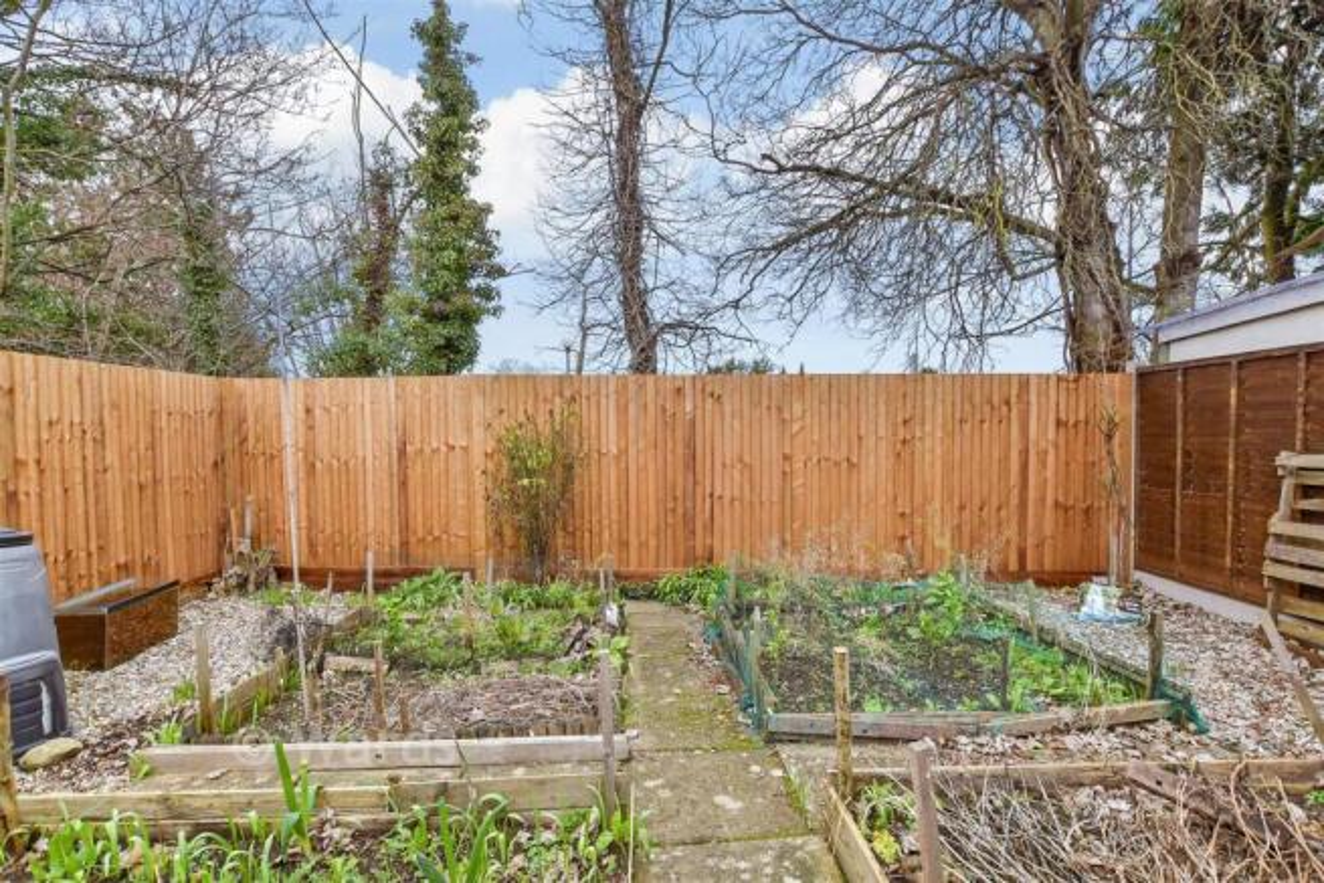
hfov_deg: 100.4
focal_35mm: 15
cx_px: 662
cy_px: 442
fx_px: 552
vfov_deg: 77.4
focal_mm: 10
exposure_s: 1/125
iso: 320
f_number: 8
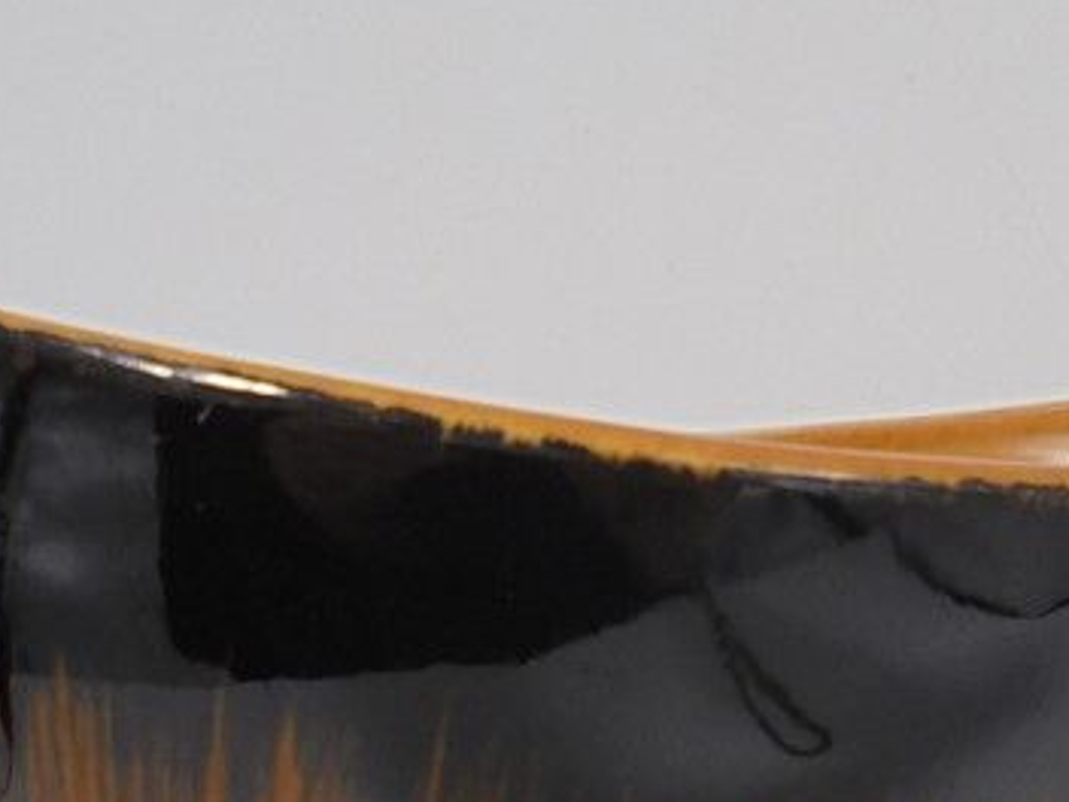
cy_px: 746
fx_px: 2687
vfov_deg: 16.7
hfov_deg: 22.5
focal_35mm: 87
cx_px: 595
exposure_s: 1/80
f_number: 4
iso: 100
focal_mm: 6.1
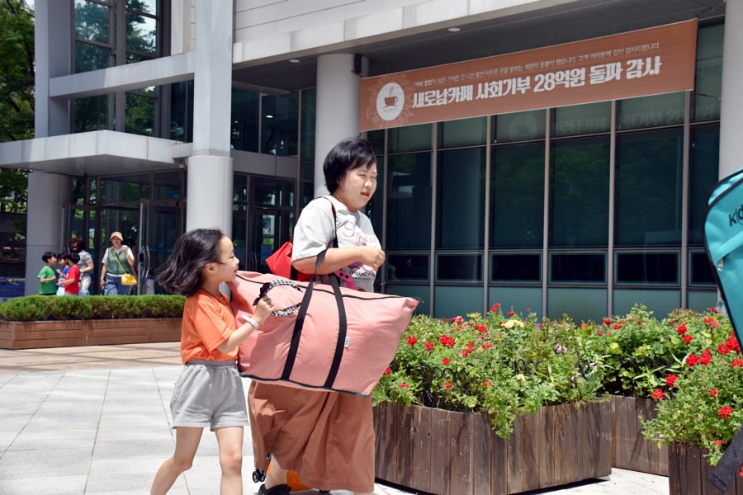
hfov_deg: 38.9
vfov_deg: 26.5
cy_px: 248
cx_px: 372
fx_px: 1053
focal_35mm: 51
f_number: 10
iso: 200
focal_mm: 34
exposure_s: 1/400
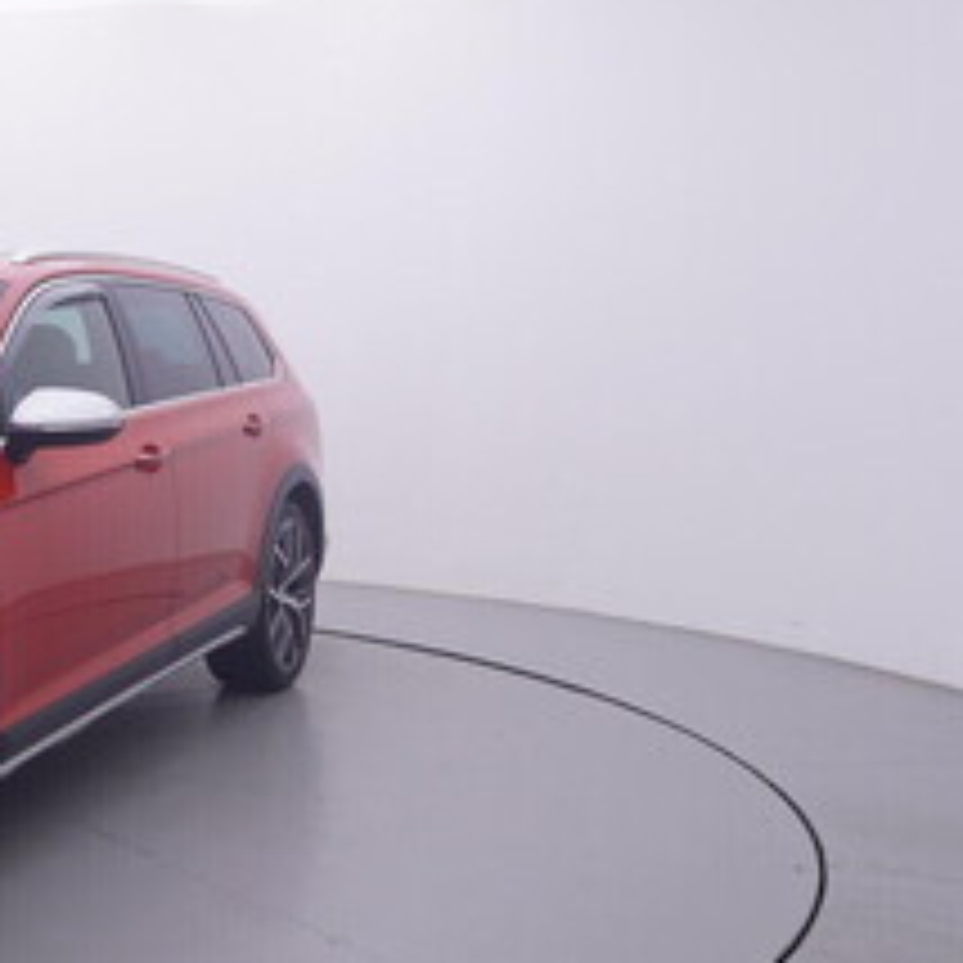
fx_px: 1545
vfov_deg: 34.6
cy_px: 434
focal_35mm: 49
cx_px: -97
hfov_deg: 30.9
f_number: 5
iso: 200
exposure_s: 1/80
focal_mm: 15
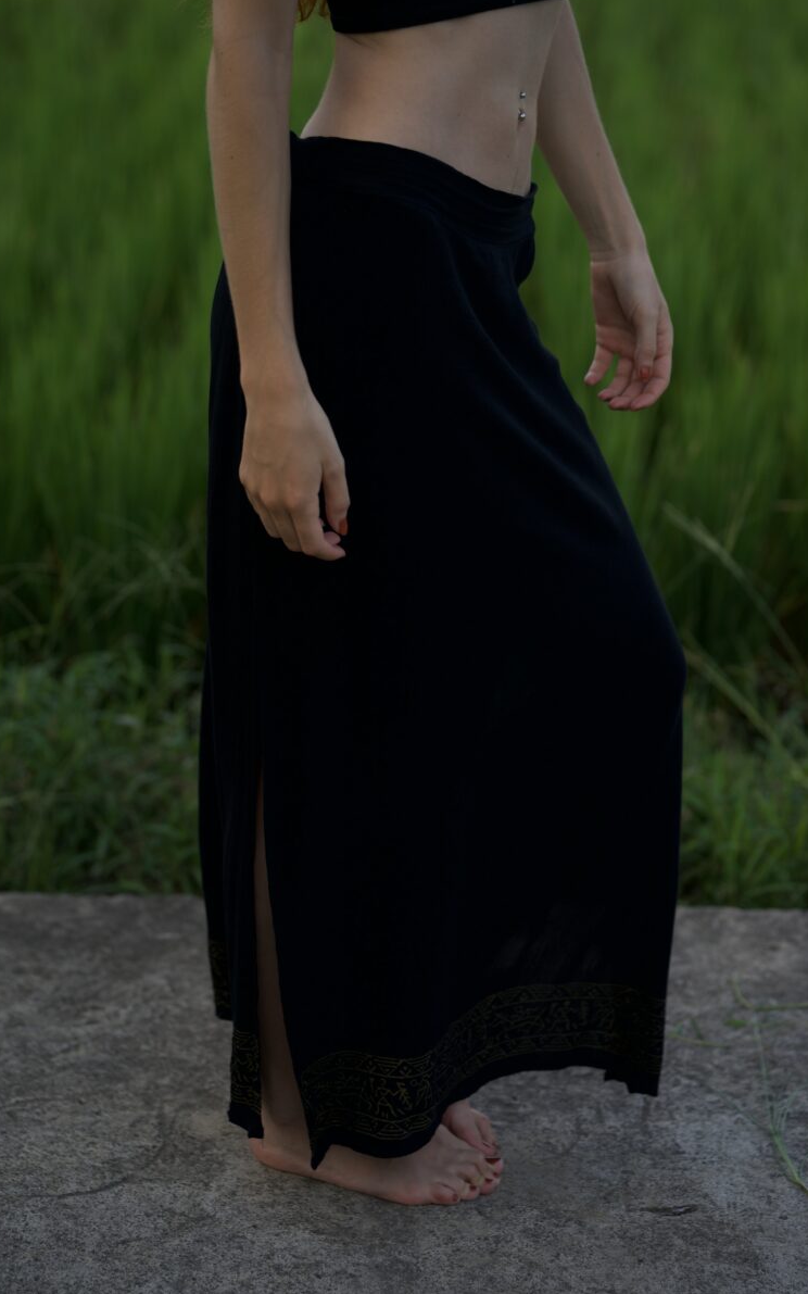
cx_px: 422
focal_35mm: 76
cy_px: 646
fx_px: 2679
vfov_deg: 27.1
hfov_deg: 17.2
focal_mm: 74
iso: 125
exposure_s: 1/640
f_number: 2.8
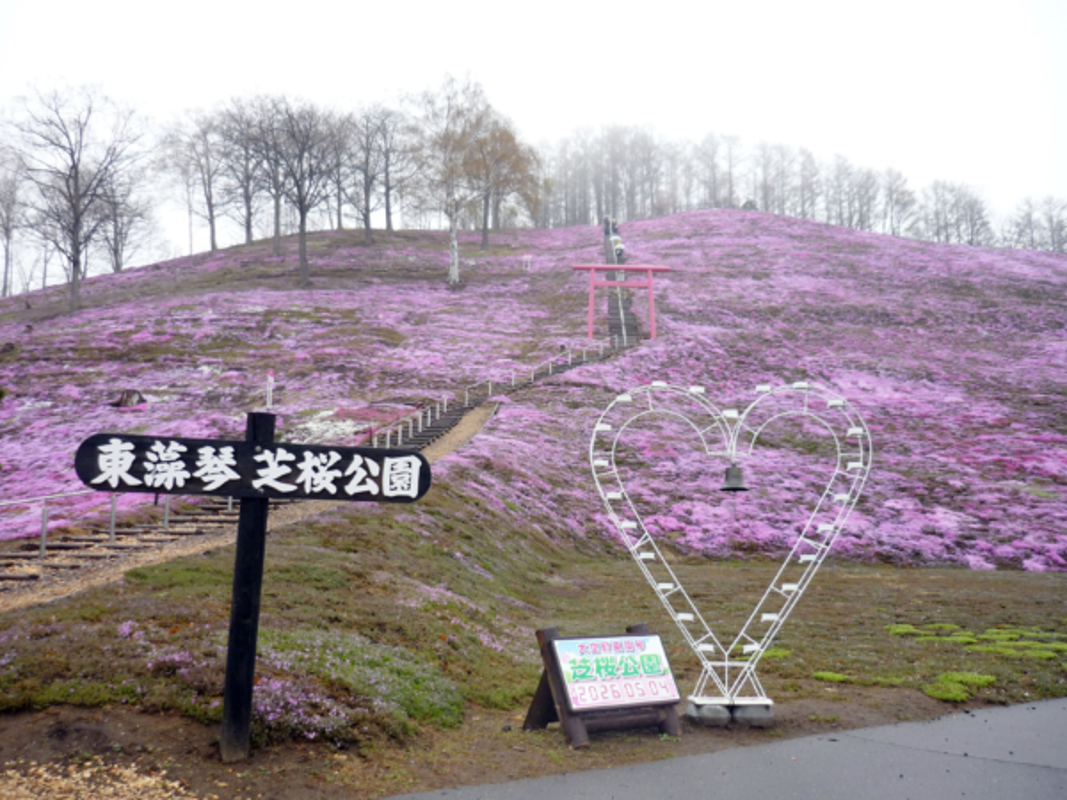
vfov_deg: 42.9
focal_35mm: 33
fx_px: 1017
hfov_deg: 55.4
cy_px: 400
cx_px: 534
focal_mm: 5.5
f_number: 2.8
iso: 100
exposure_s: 1/100
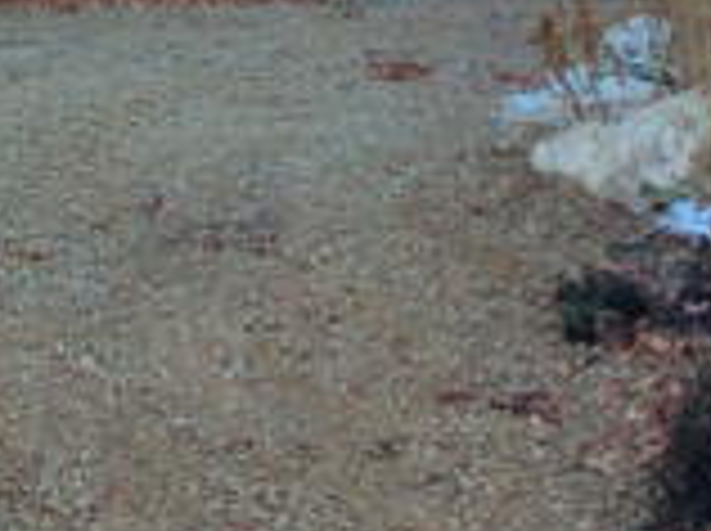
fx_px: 2666
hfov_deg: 14.7
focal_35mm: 130
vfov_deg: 10.7
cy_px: -382
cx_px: -158
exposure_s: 1/120
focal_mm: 3.3
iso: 50
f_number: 2.4
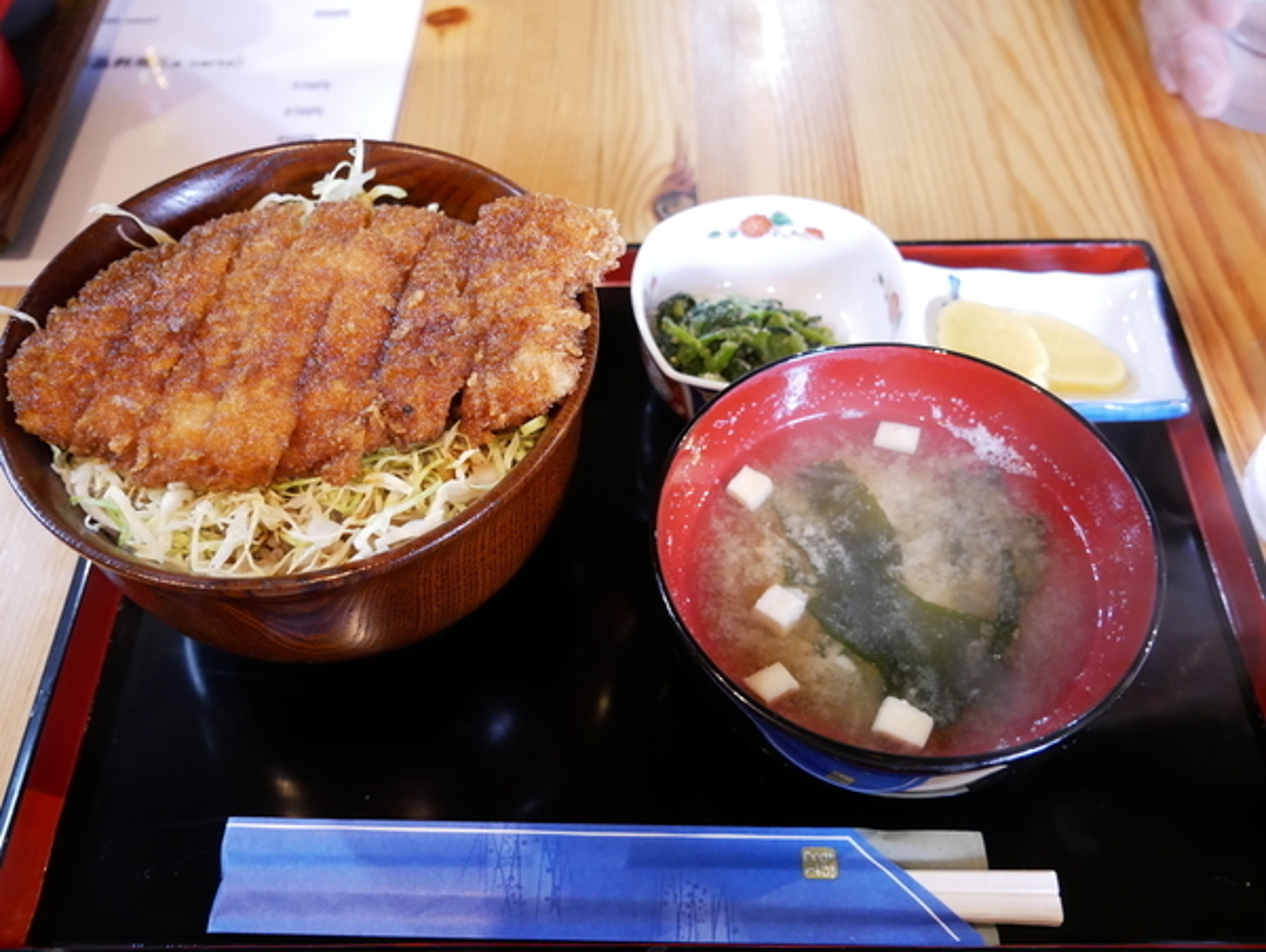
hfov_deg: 53.9
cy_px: 476
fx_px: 1244
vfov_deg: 41.8
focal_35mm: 34
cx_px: 633
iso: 3200
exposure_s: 1/25
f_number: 3.8
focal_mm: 17
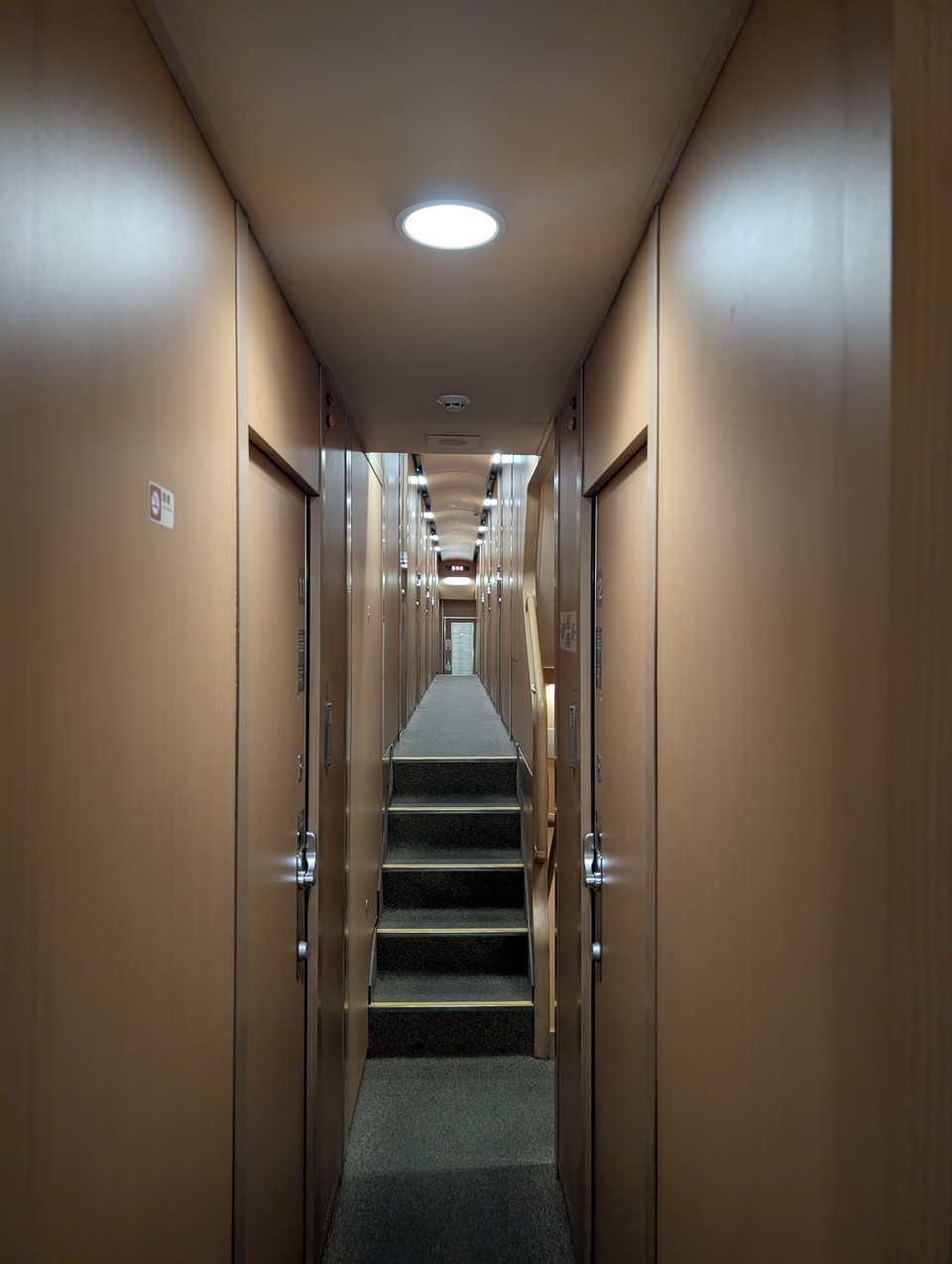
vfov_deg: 71.5
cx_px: 476
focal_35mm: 24
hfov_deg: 56.9
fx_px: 878
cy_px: 632
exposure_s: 1/60
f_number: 1.68
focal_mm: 6.9
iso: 501
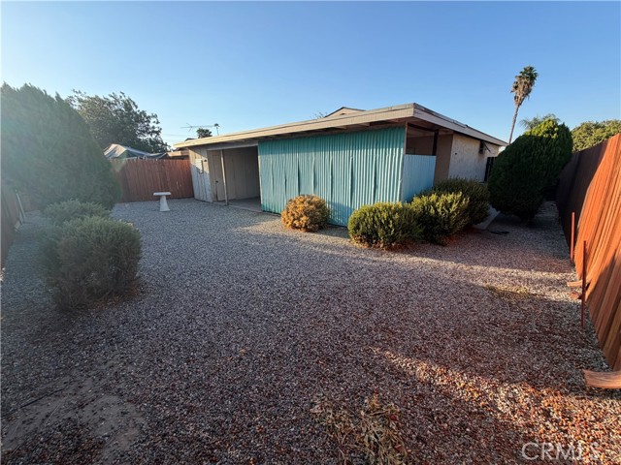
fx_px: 251
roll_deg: +0.6
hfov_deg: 102.1
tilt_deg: -14.0
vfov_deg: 85.7
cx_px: 310
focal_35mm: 14
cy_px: 232
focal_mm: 2.22
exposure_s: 1/569
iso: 40
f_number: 2.2
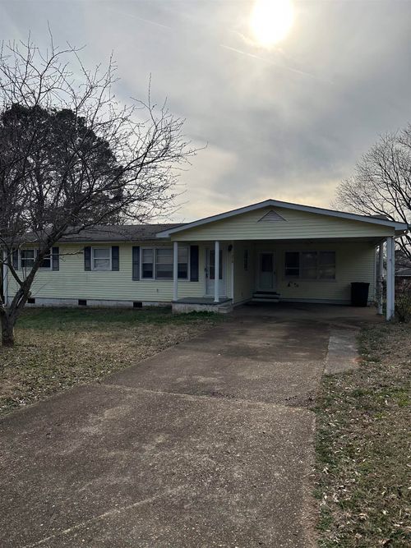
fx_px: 380
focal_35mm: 24
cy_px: 274
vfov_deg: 71.6
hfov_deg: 56.8
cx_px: 206
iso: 80
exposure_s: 1/10753
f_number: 1.78
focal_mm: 6.86
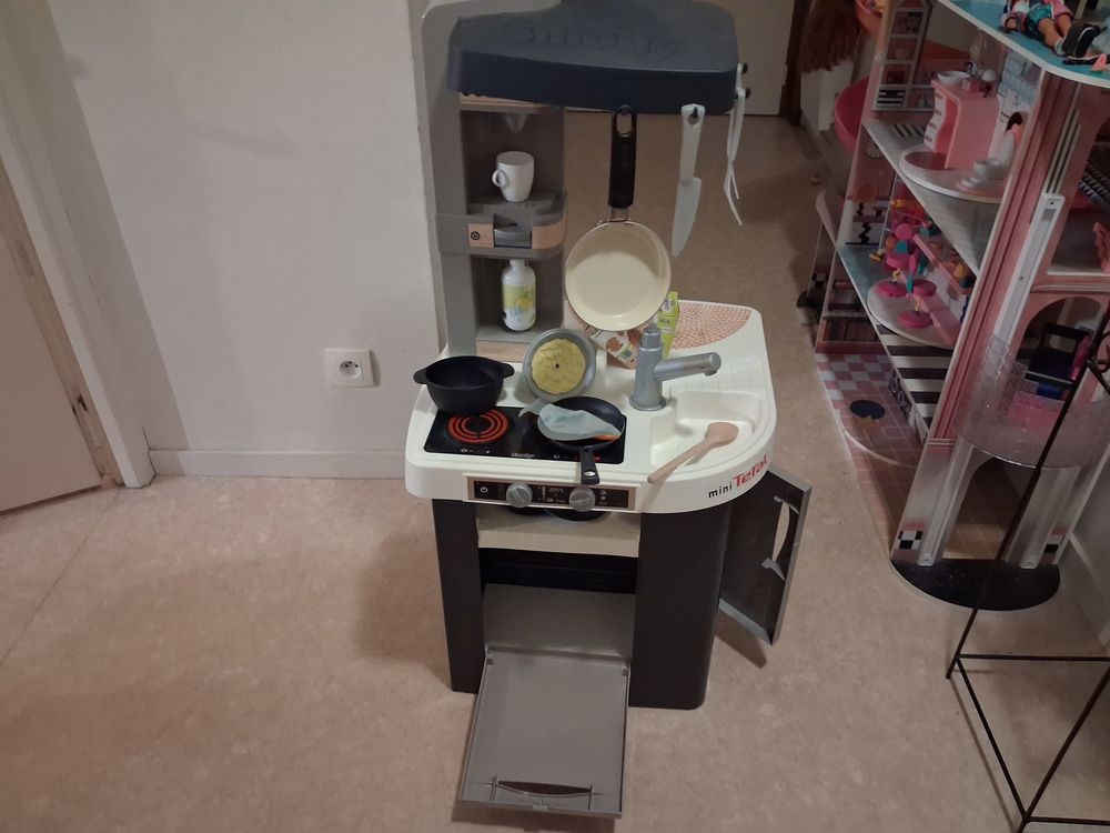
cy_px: 416
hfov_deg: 65.3
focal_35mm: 27
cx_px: 555
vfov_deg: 51.4
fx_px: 866
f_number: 1.8
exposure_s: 1/11
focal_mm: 4
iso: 1000
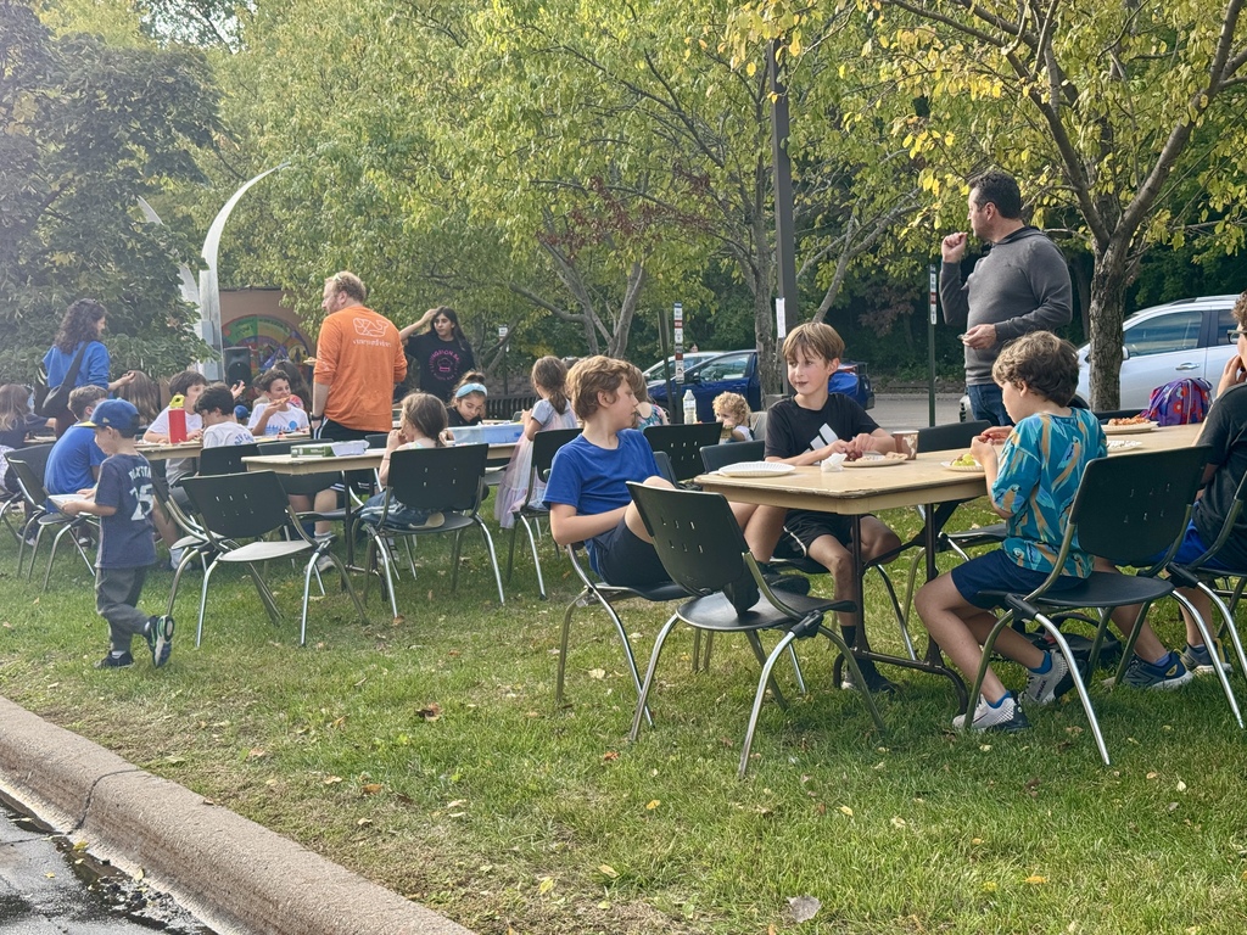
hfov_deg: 39.7
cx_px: 624
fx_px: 1729
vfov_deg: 30.3
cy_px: 468
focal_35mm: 48
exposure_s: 1/372
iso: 64
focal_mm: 6.76
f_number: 1.78
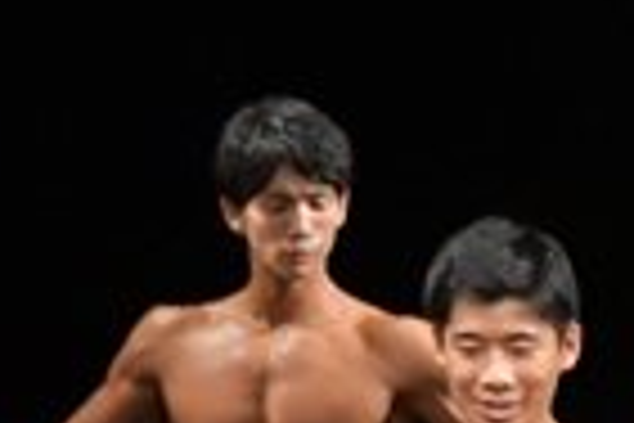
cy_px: 765
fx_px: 17733
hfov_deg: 2.0
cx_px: 1095
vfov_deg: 1.4
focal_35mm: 1007
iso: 3200
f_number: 5.6
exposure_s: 1/400
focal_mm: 122
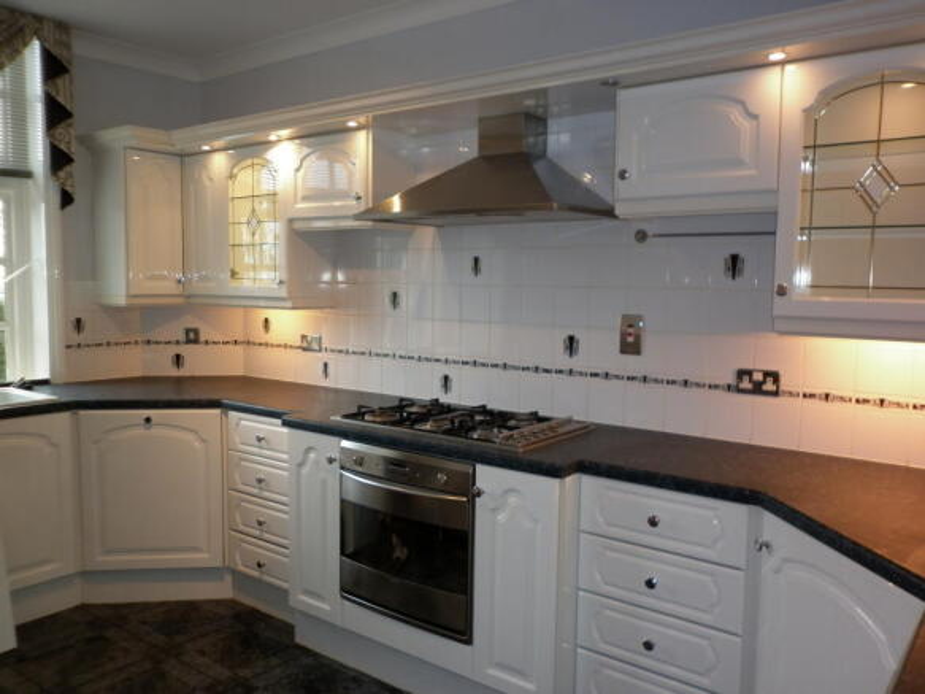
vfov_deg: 49.7
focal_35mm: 28
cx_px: 462
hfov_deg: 63.5
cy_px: 347
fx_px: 748
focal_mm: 5
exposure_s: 1/30
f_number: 2.8
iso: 100
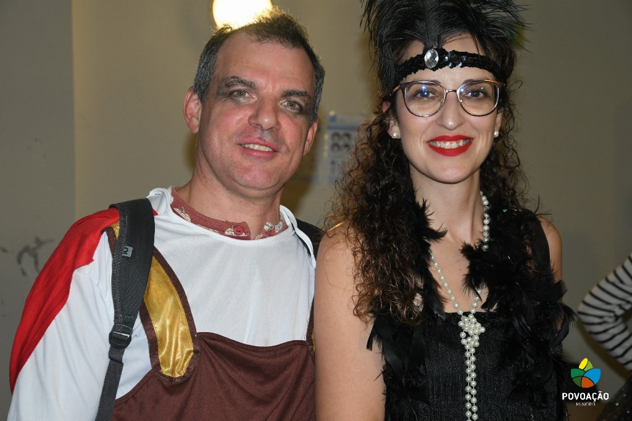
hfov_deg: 28.1
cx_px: 316
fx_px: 1264
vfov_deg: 18.9
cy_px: 210
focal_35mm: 72
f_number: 4.8
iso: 1000
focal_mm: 48
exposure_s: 1/40
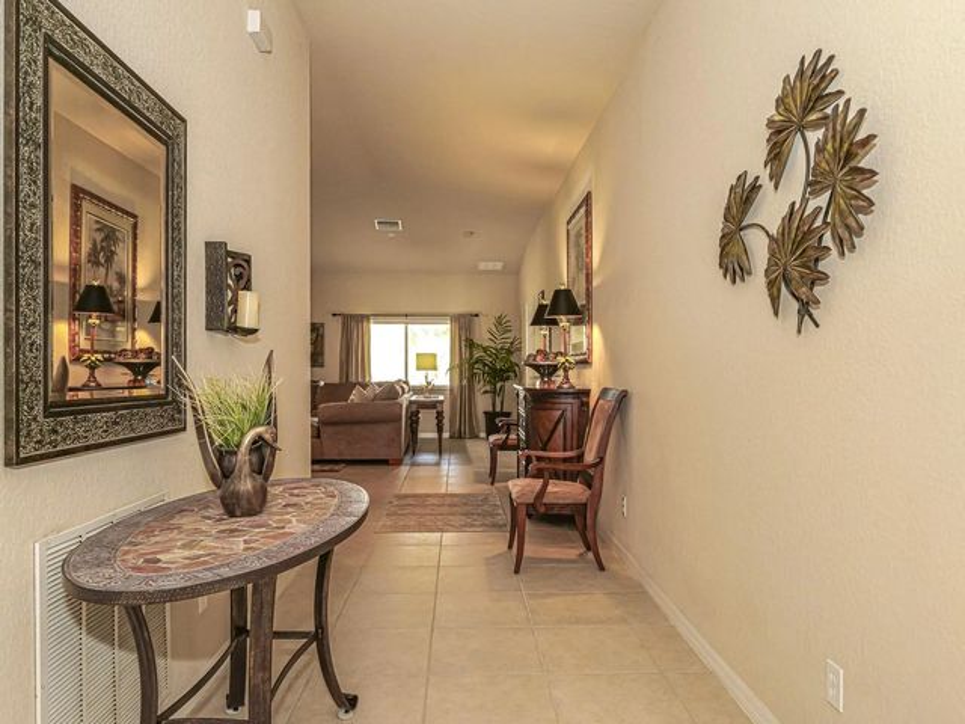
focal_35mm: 22
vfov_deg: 61.1
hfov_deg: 76.4
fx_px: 613
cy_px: 362
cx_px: 482
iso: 640
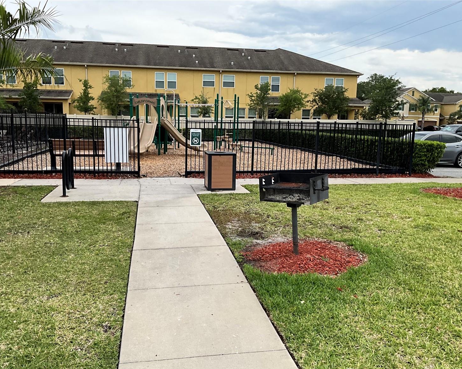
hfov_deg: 57.1
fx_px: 424
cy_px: 189
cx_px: 214
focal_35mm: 31
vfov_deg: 47.1
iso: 25
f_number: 1.8
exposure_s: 1/1098
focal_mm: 3
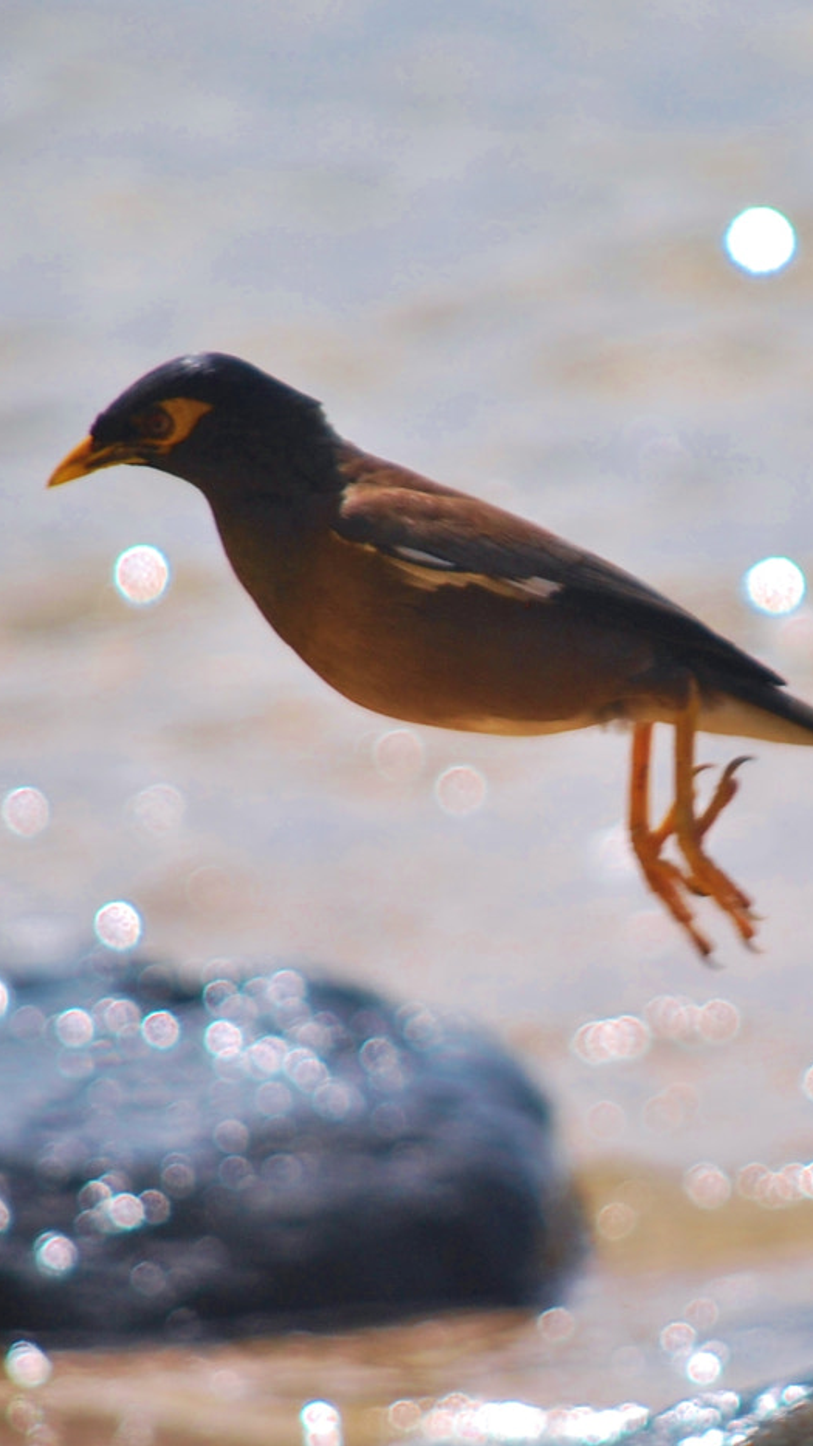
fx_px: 39687
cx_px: 698
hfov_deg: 1.2
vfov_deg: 2.1
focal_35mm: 1035
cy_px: 826
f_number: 5.6
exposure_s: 1/1250
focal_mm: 300
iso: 200
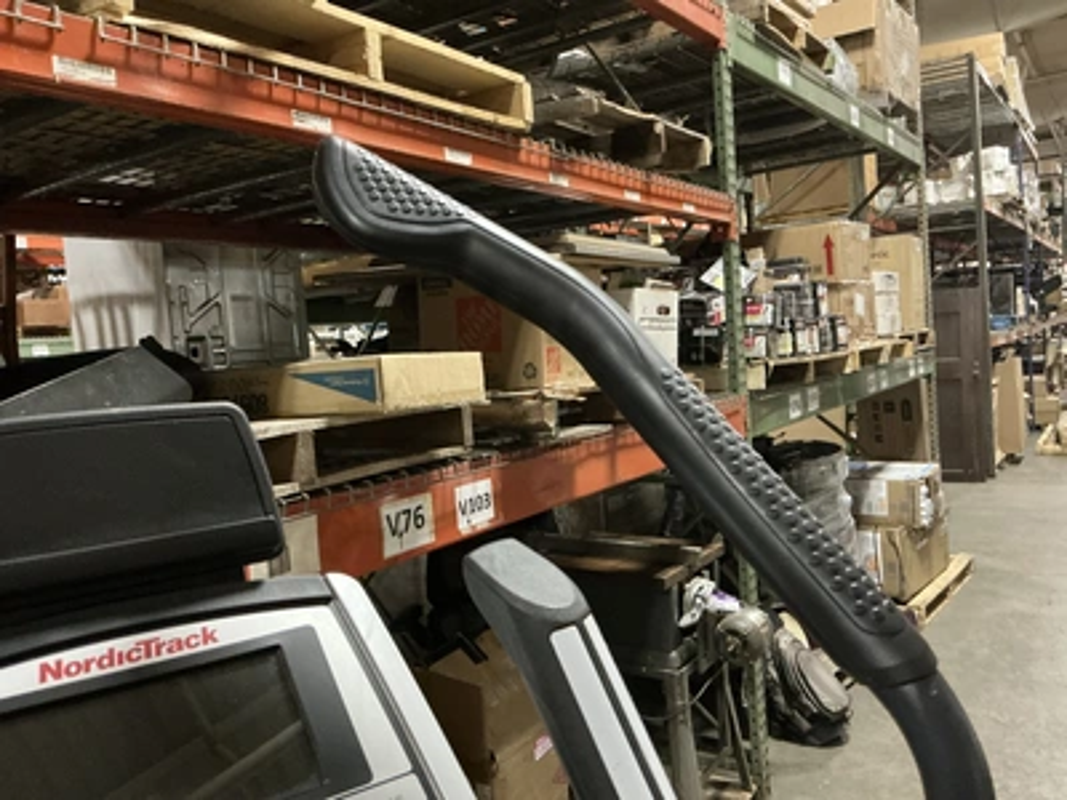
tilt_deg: -2.7
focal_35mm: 28
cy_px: 400
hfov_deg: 63.4
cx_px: 534
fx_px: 863
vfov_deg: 49.7
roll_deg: +3.9
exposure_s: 1/30
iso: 400
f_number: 1.8
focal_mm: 3
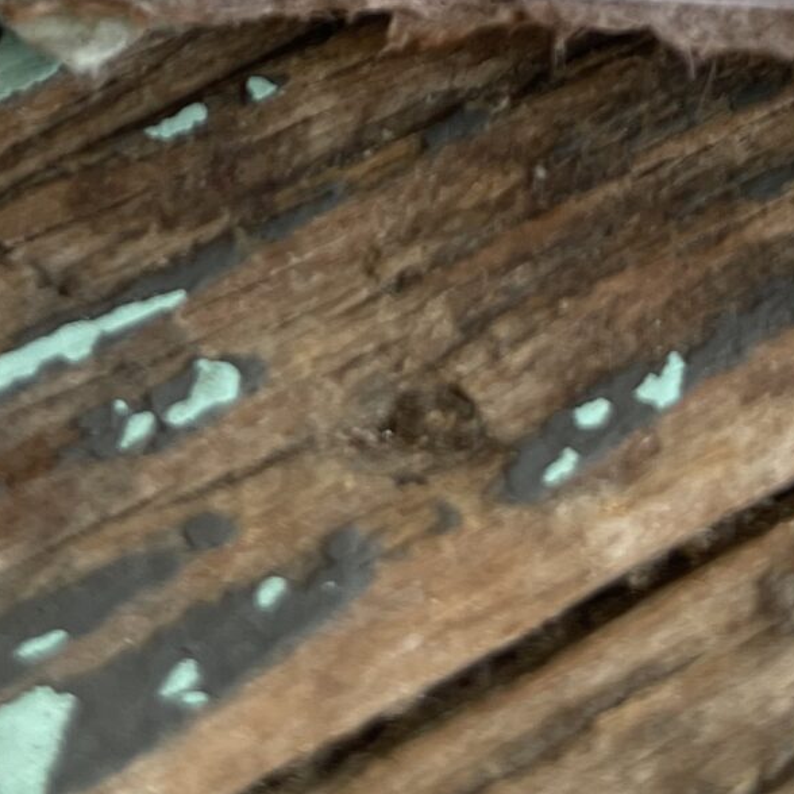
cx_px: 705
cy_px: -632
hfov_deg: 17.2
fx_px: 2595
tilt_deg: -57.8
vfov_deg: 15.1
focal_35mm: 100
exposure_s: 1/130
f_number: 1.6
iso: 32
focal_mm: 4.2
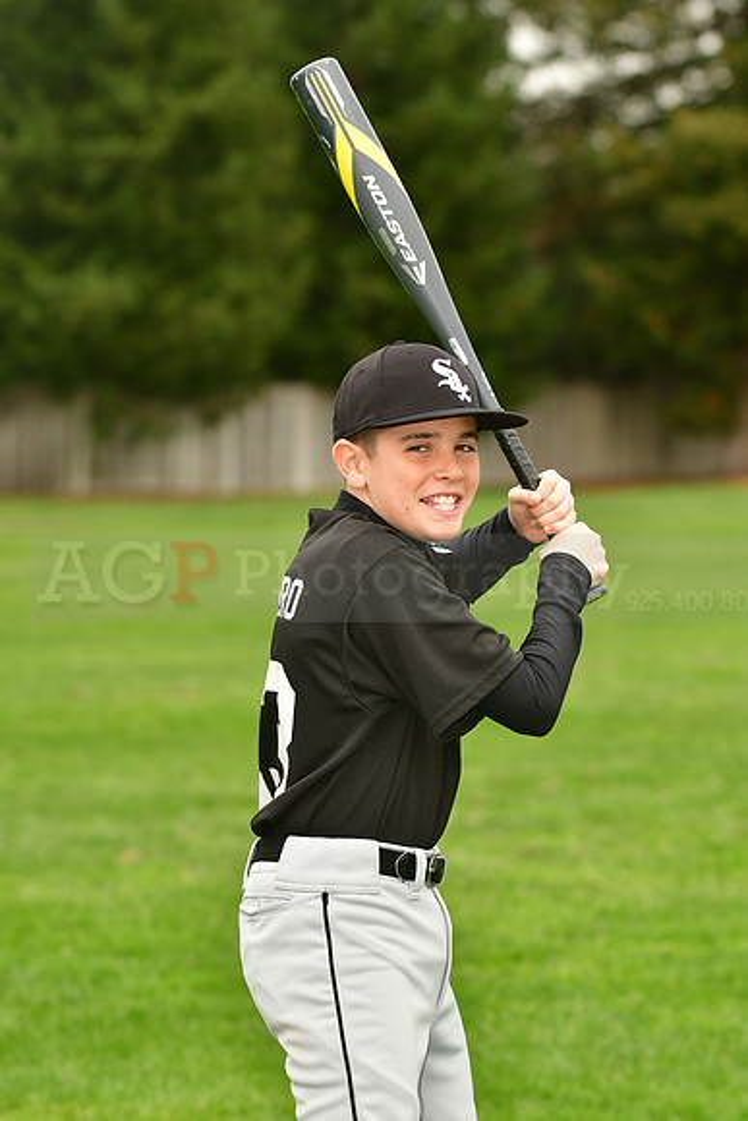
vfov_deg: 12.4
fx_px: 5139
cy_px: 560
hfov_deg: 8.3
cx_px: 374
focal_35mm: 165
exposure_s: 1/1000
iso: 320
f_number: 4
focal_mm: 110
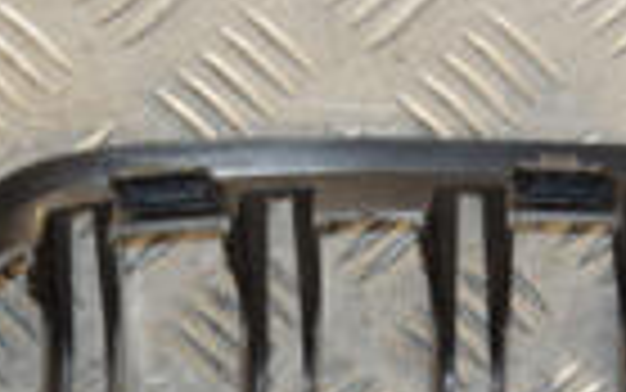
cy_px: 527
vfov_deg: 6.6
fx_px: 3379
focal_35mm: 198
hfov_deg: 10.6
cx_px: 450
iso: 800
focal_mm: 30
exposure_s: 1/200
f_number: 6.3
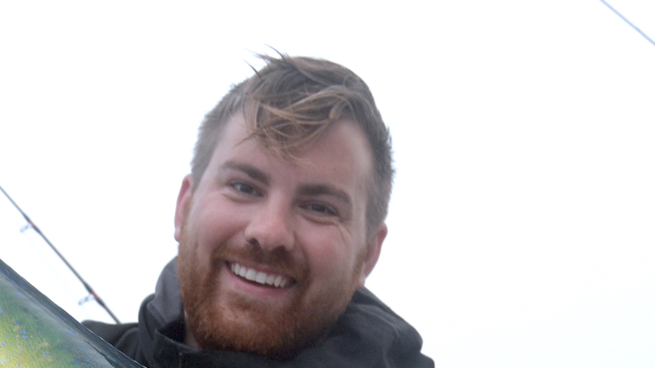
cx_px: 153
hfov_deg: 17.7
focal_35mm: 120
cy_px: 555
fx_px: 2084
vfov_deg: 9.8
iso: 180
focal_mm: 28
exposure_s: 1/125
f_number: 5.6
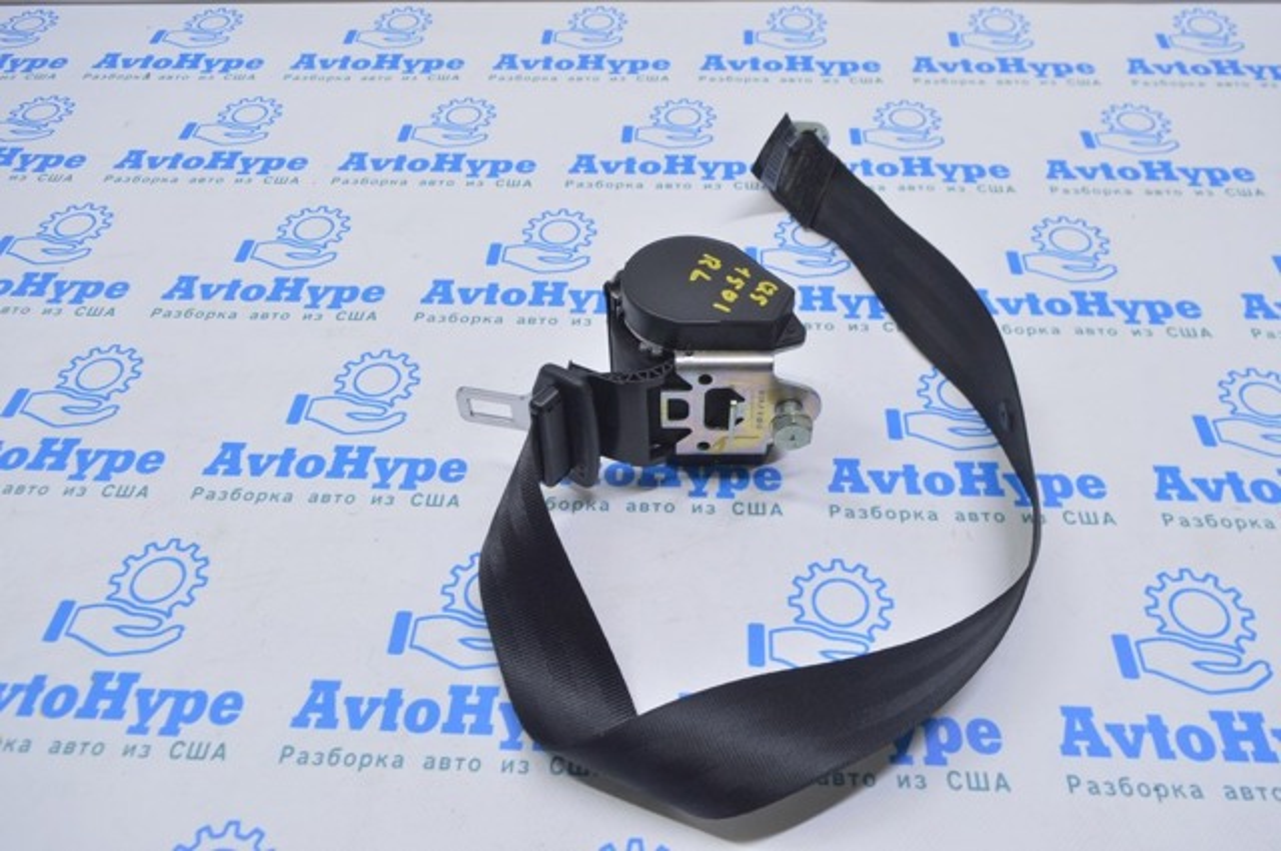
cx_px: 640
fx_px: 960
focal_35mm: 27
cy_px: 426
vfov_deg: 47.8
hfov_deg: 67.4
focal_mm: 18
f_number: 5.6
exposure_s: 1/20
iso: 400
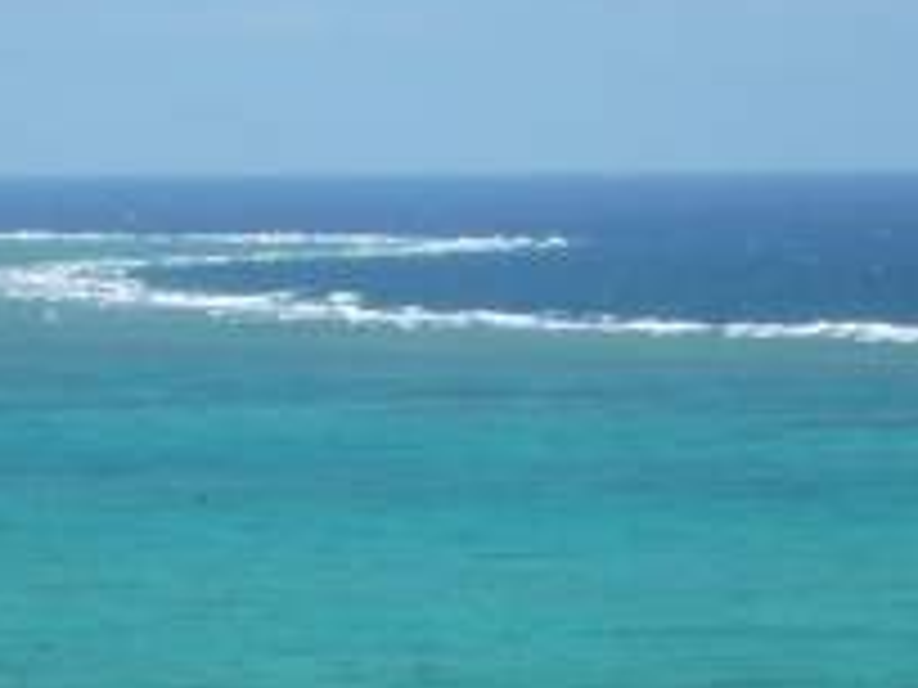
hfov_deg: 4.2
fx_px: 12438
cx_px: 335
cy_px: 297
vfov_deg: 3.2
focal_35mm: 469
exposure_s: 1/400
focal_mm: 22
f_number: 5.9
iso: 100
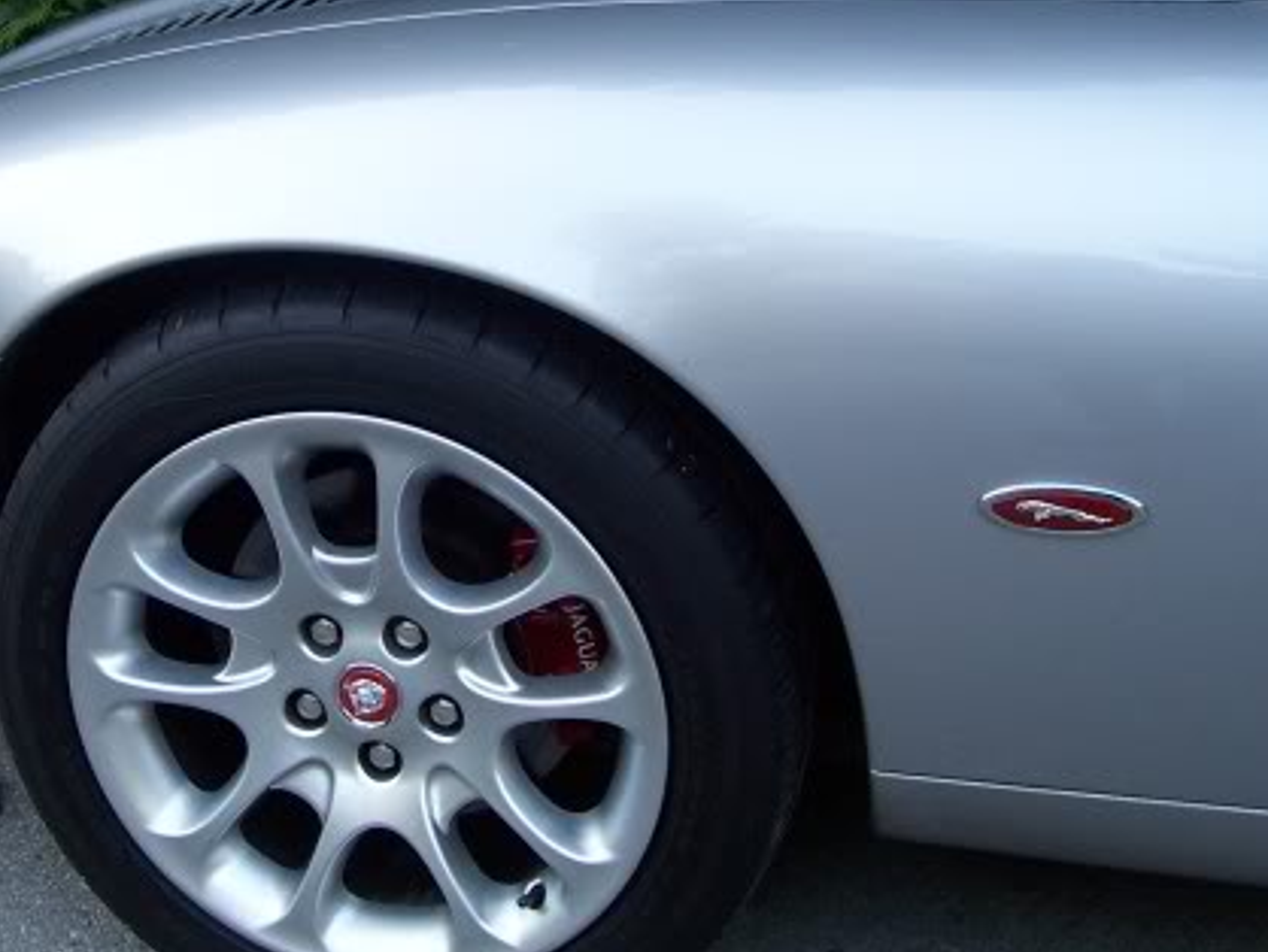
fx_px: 1906
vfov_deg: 27.9
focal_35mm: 52
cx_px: 479
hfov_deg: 36.6
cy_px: 334
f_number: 2.7
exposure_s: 1/60
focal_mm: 5.6
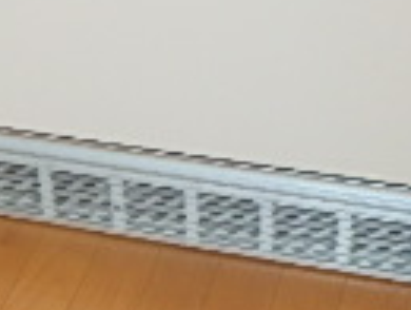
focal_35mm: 103
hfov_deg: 19.0
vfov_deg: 14.4
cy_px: 177
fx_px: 1225
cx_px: 168
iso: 200
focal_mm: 3.7
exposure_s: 1/60
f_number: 3.5
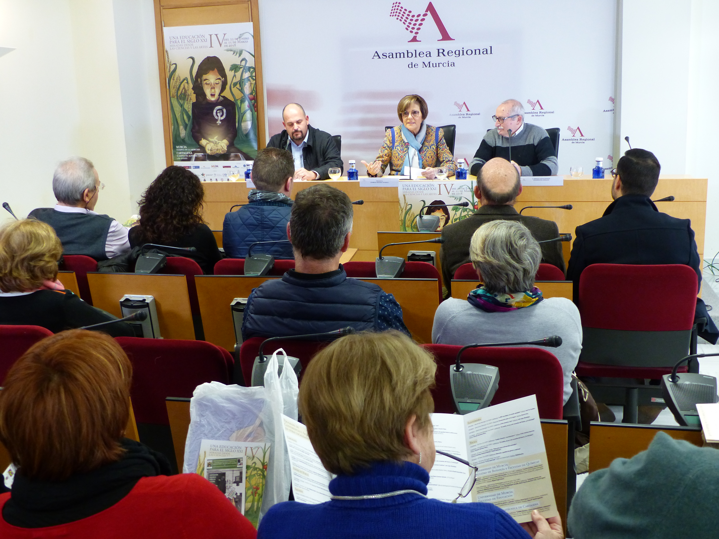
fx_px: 831
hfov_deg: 46.8
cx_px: 360
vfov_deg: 36.0
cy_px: 270
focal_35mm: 40
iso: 320
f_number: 2.8
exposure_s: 1/60
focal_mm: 7.1
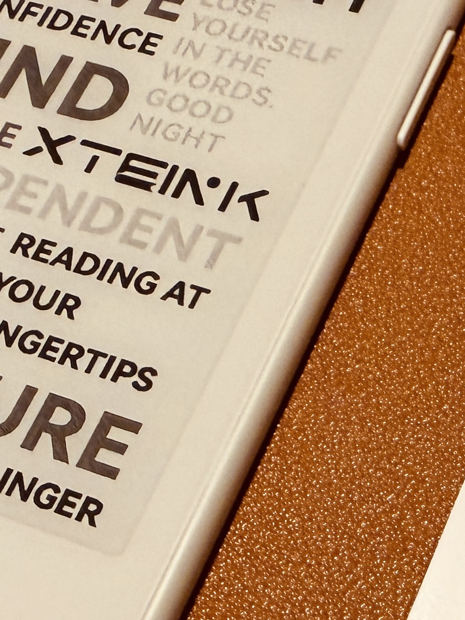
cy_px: 423
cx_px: 437
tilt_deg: -61.8
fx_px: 1451
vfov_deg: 24.0
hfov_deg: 17.9
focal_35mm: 81
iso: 320
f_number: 2.2
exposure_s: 1/60
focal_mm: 2.22
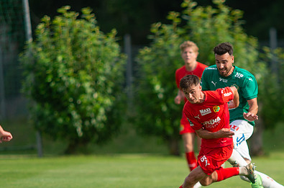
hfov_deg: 2.4
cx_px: 214
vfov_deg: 1.6
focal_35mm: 871
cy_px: 151
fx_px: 6852
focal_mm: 420
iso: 280
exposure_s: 1/1250
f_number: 4
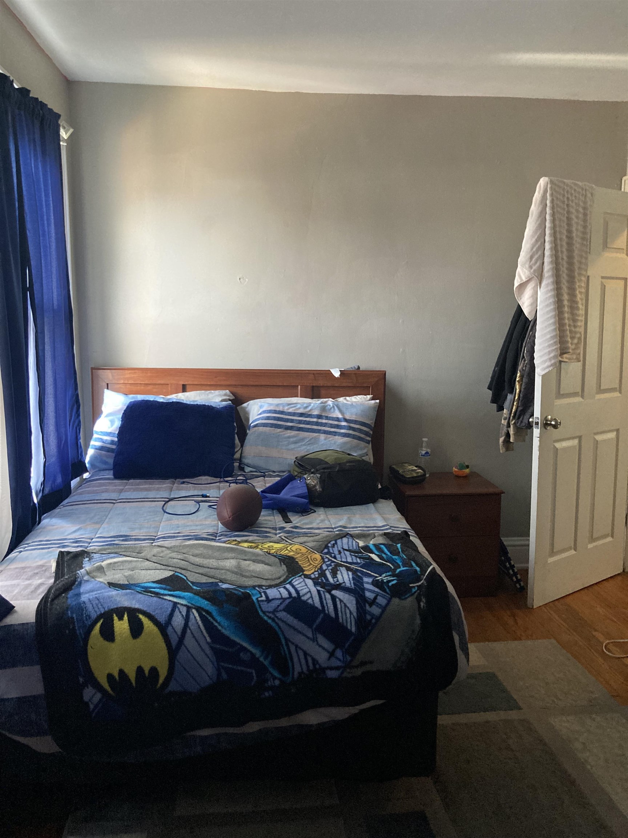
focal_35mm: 28
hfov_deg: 49.7
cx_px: 314
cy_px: 419
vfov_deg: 63.4
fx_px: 677
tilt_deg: -6.0
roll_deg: -2.0
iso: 320
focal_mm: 3.99
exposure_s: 1/43
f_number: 1.8
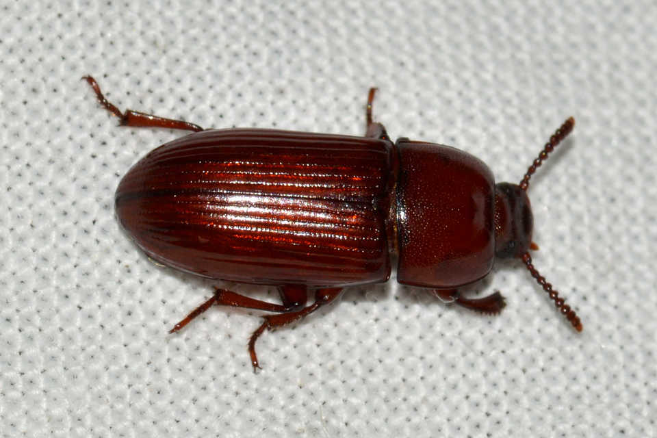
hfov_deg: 13.7
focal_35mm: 150
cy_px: 219
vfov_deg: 9.1
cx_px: 328
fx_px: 2737
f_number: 20
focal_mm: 100
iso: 100
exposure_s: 1/200
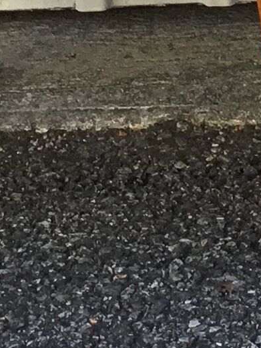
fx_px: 1952
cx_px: 501
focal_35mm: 194
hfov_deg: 7.4
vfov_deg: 9.9
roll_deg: +2.2
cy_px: -193
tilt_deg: -16.7
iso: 25
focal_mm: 3.3
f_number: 2.4
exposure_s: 1/154
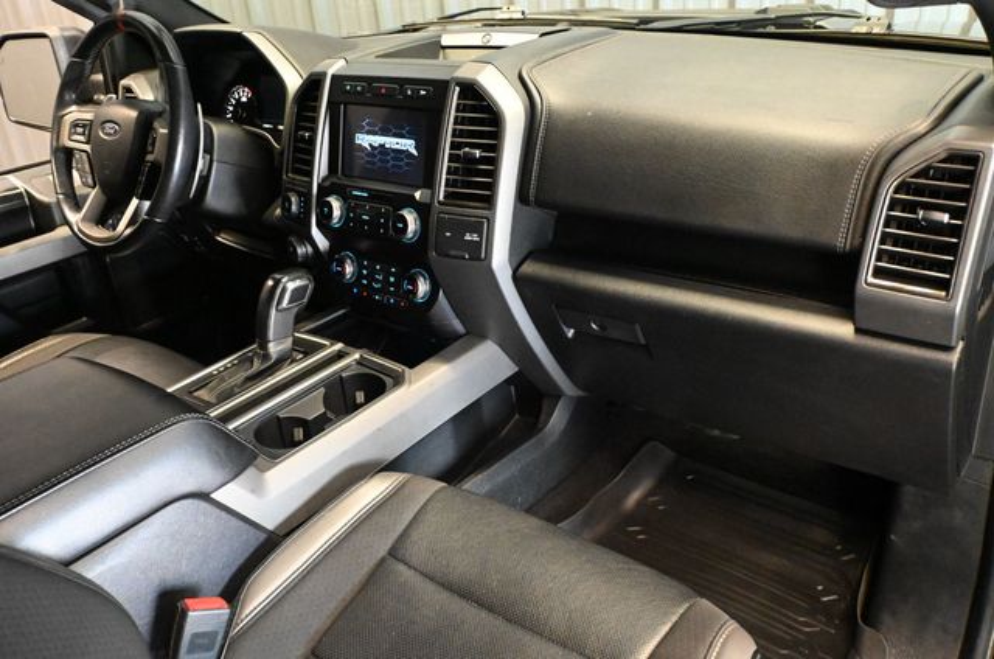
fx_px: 827
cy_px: 330
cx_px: 497
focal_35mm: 30
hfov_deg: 62.0
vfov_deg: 43.4
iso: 9000
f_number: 3.8
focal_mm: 20
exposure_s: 1/60
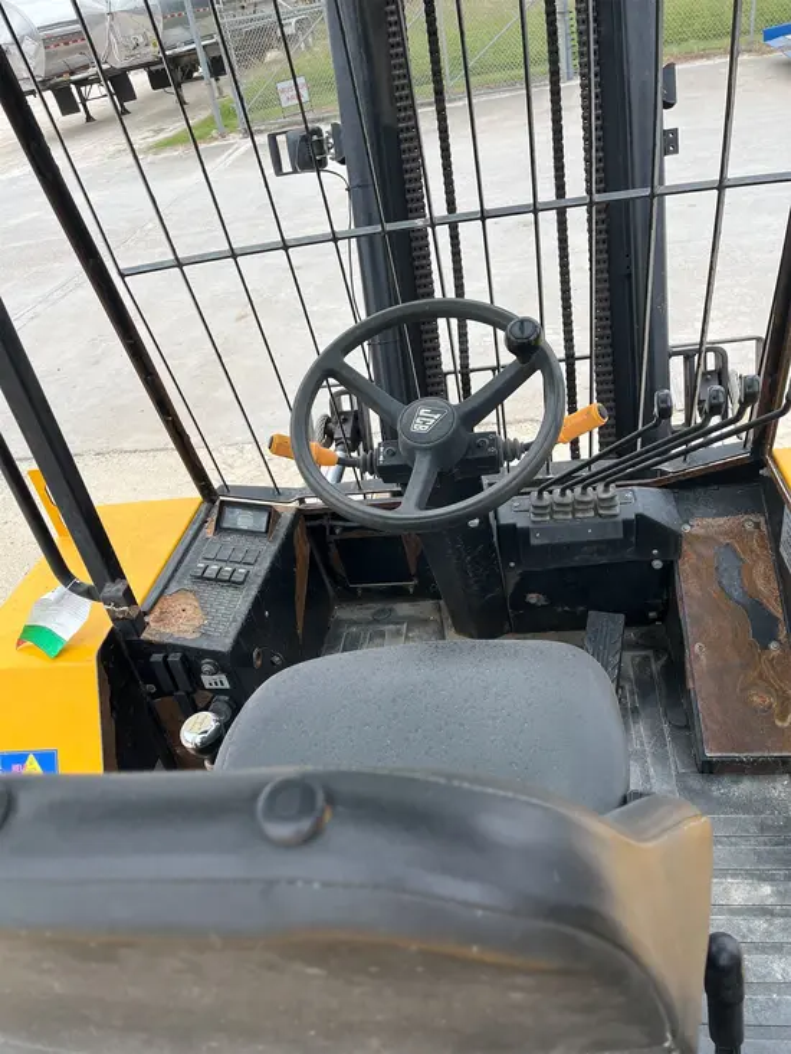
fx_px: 792
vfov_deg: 67.3
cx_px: 396
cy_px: 527
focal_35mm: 26
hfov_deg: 53.1
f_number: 1.6
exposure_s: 1/1441
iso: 50
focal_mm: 5.1
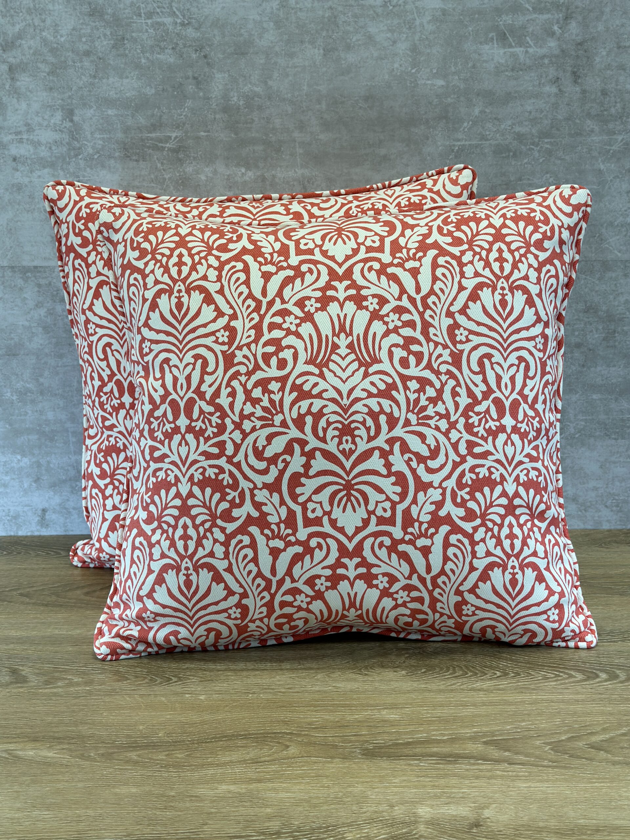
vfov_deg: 39.7
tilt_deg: -13.1
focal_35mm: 48
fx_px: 1165
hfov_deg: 30.3
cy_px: 420
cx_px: 315
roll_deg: +0.5
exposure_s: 1/170
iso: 64
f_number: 1.78
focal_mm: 6.86
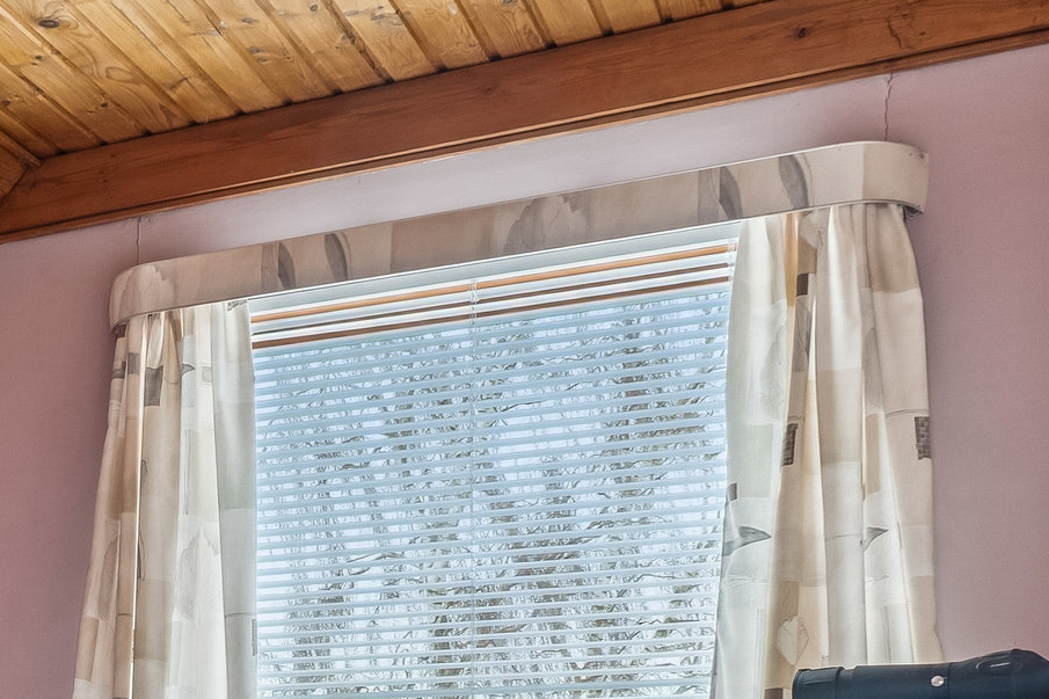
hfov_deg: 28.1
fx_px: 1884
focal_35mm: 65
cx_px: -133
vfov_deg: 19.8
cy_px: 836
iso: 200
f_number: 8
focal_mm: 13
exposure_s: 1.3
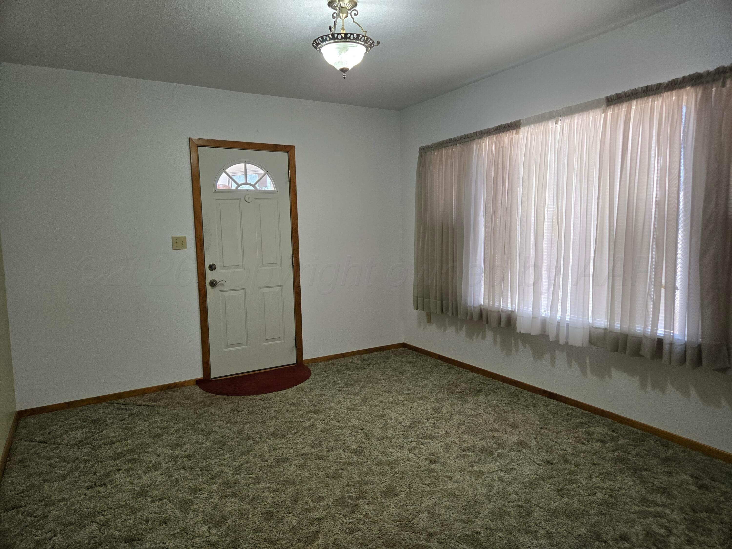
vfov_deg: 58.9
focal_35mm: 23
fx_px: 486
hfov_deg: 73.9
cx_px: 366
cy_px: 274
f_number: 1.8
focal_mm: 5.4
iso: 160
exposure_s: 1/120
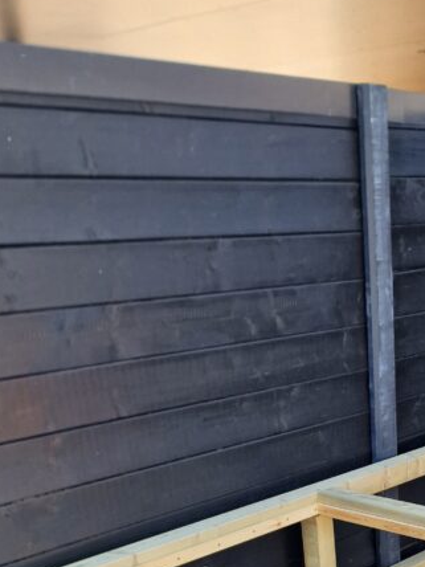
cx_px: 416
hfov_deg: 25.4
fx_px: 900
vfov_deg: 32.1
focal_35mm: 55
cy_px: 574
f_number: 1.8
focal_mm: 6.4
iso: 50
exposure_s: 1/180
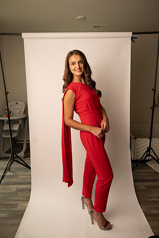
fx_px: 159
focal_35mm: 24
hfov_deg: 53.1
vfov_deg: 73.7
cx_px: 80
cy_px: 119
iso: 100
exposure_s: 1/160
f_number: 3.2
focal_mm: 24
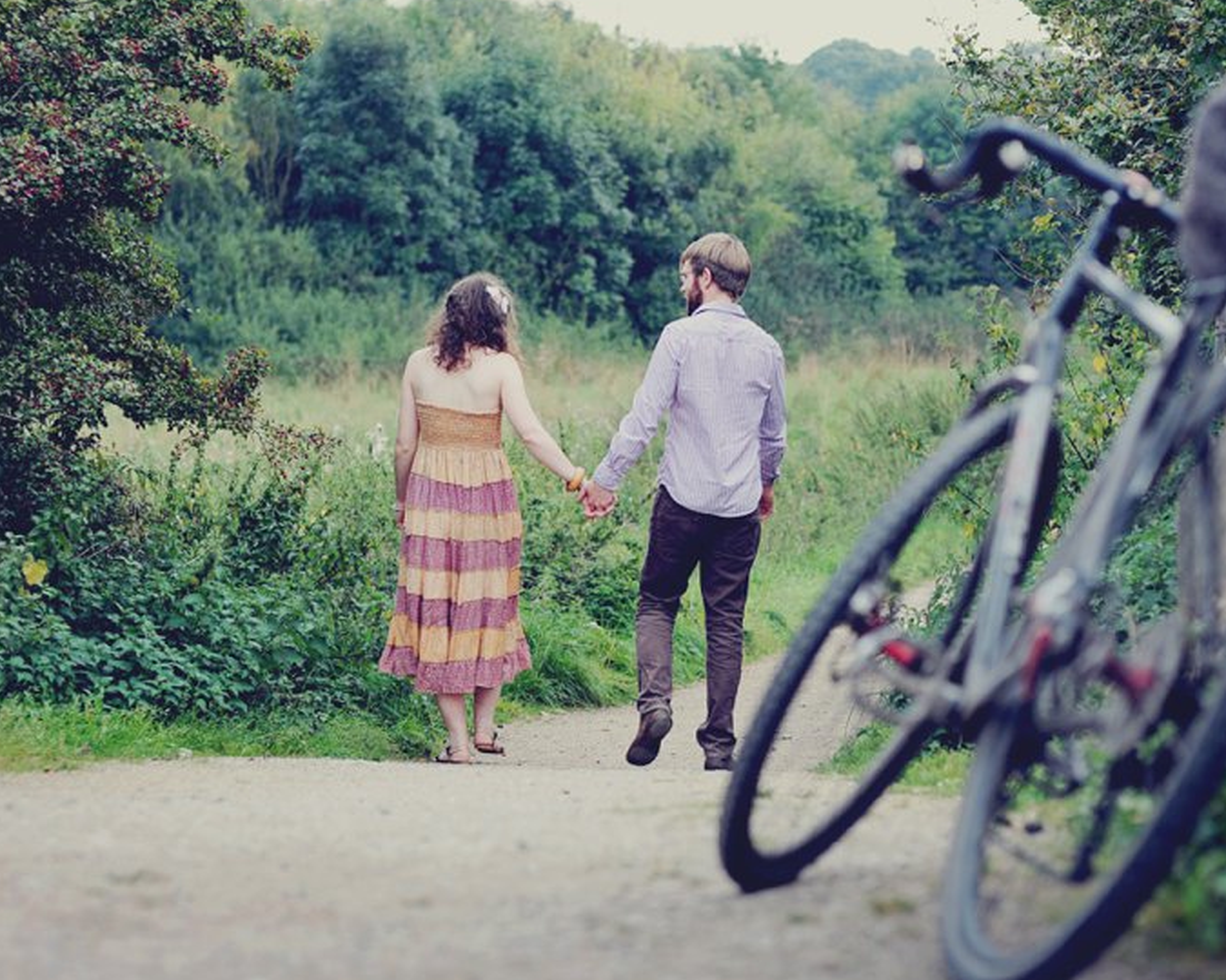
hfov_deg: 17.3
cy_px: 512
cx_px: 727
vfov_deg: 13.9
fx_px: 4028
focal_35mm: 111
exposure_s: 1/320
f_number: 3.5
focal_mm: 85
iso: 250
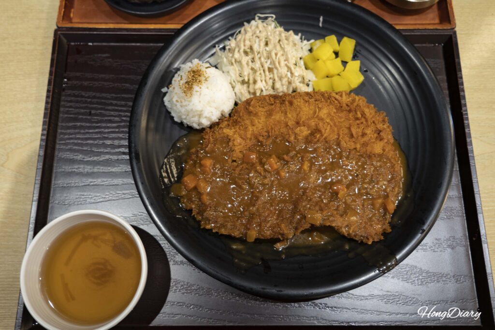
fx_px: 454
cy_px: 165
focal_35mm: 33
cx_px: 248
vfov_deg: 40.0
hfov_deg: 57.2
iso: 1000
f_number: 4.5
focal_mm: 33
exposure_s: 1/40
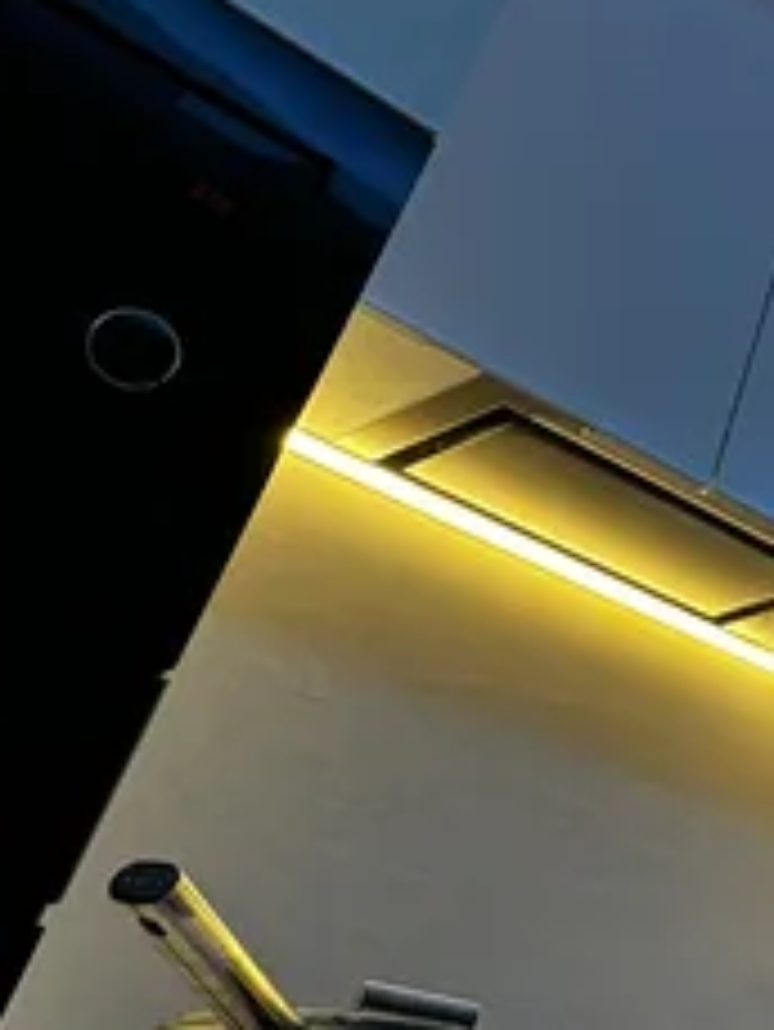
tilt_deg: +36.9
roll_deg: -3.0
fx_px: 1638
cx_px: 1312
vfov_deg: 34.1
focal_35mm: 55
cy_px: 247
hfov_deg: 20.5
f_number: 2.2
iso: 64
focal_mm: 2.22
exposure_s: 1/100
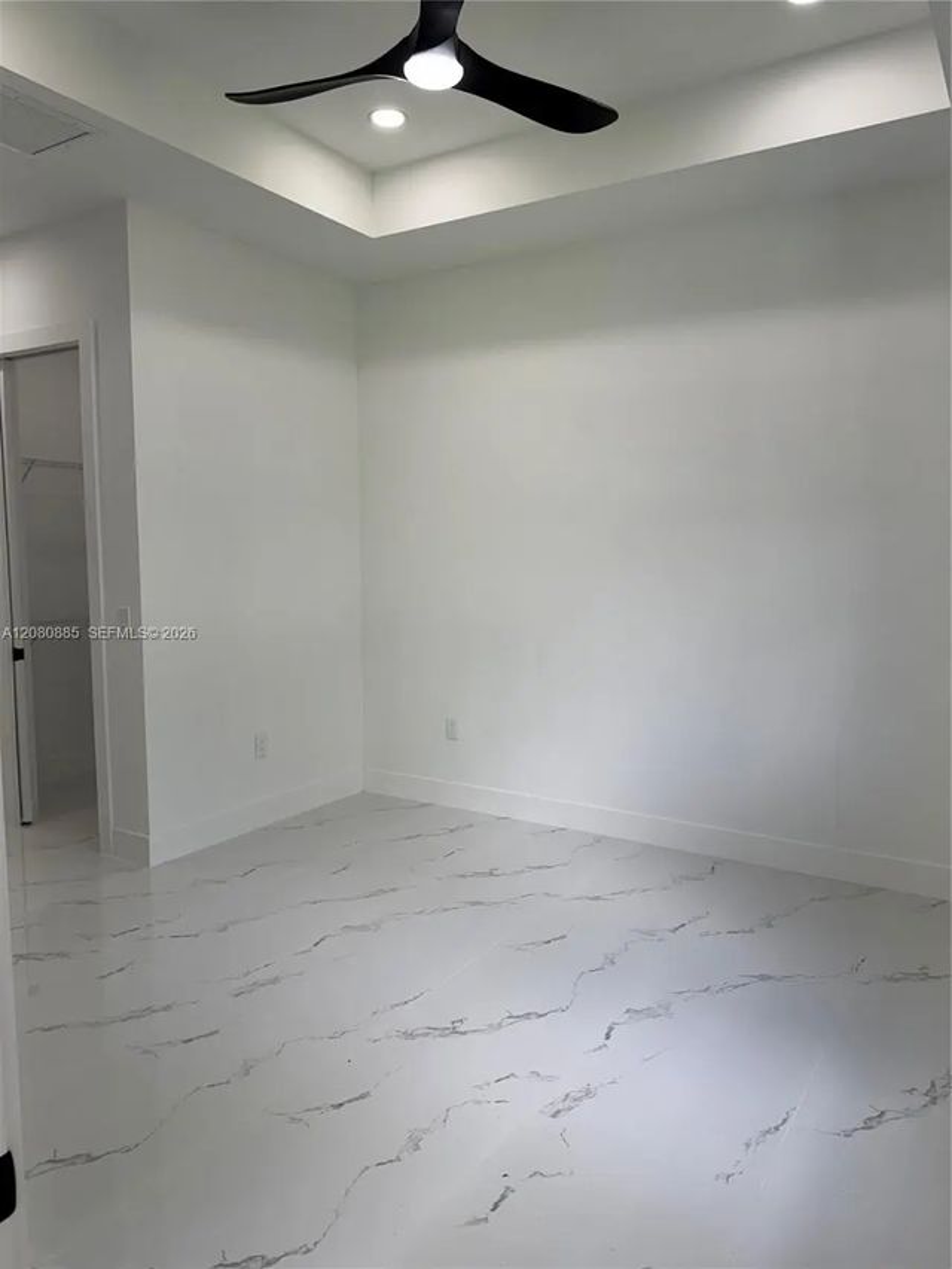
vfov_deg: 71.6
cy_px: 634
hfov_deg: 56.8
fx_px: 880
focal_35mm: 24
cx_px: 476
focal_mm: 6.76
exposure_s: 1/267
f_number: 1.78
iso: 64
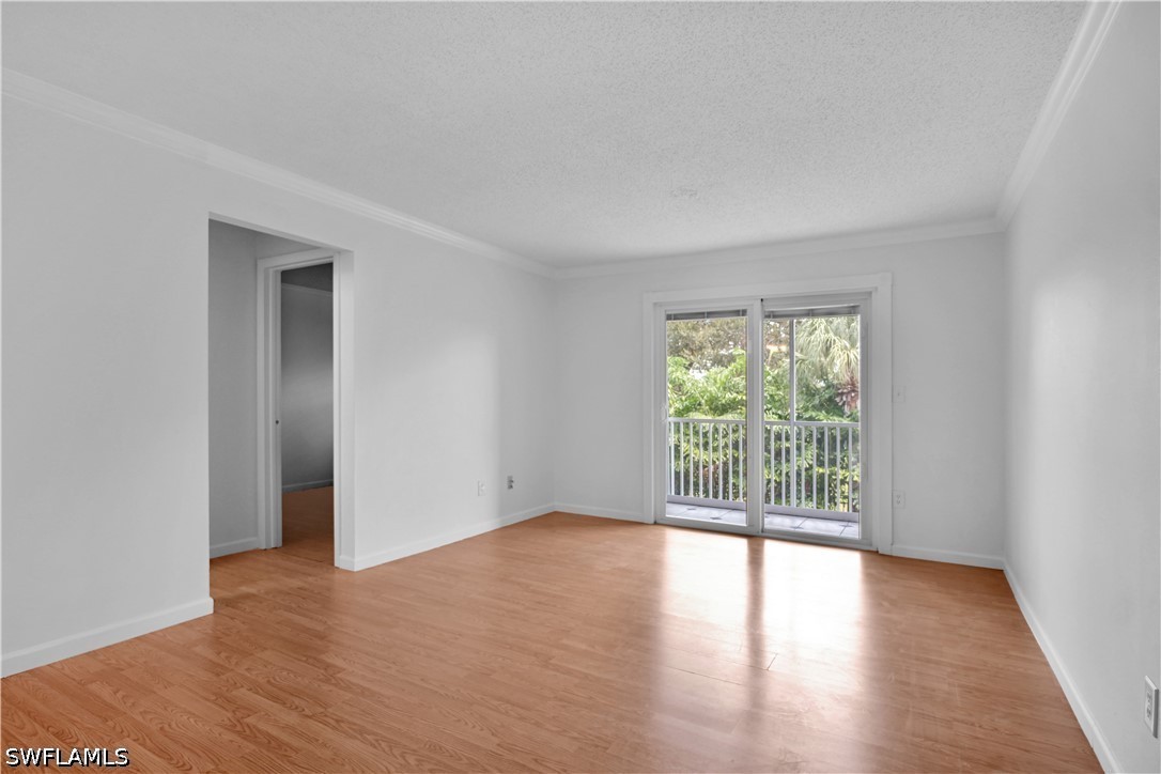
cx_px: 580
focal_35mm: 18
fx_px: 580
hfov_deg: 90.0
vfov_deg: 67.4
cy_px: 387
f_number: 3.5
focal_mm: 12
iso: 220
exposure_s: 1/20
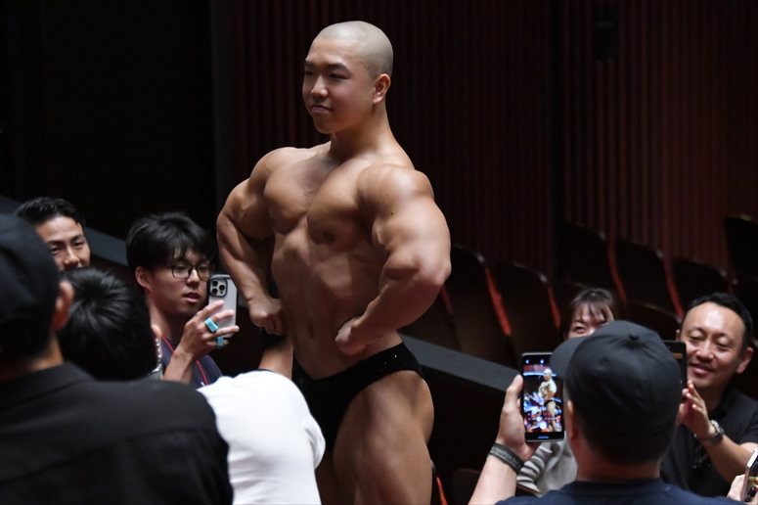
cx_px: 379
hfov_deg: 9.5
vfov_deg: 6.3
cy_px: 252
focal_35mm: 217
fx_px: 4567
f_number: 5.6
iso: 10000
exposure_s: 1/400
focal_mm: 145
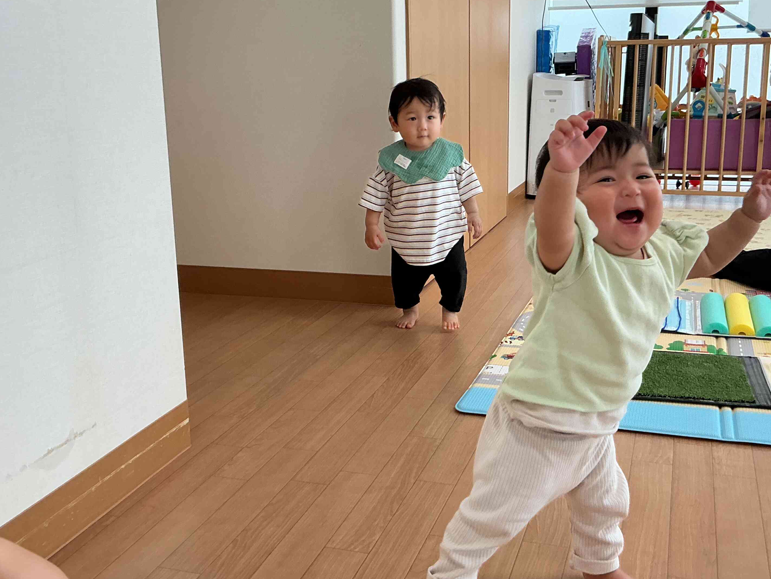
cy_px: 263
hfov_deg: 45.7
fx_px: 913
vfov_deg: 35.1
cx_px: 424
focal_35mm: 41
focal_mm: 3
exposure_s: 1/120
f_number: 1.8
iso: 25
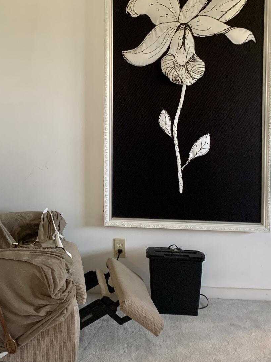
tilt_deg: -1.9
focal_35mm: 48
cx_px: 83
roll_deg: -0.1
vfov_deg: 38.7
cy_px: 94
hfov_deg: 30.0
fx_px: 501
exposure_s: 1/60
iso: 200
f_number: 1.8
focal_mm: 4.25
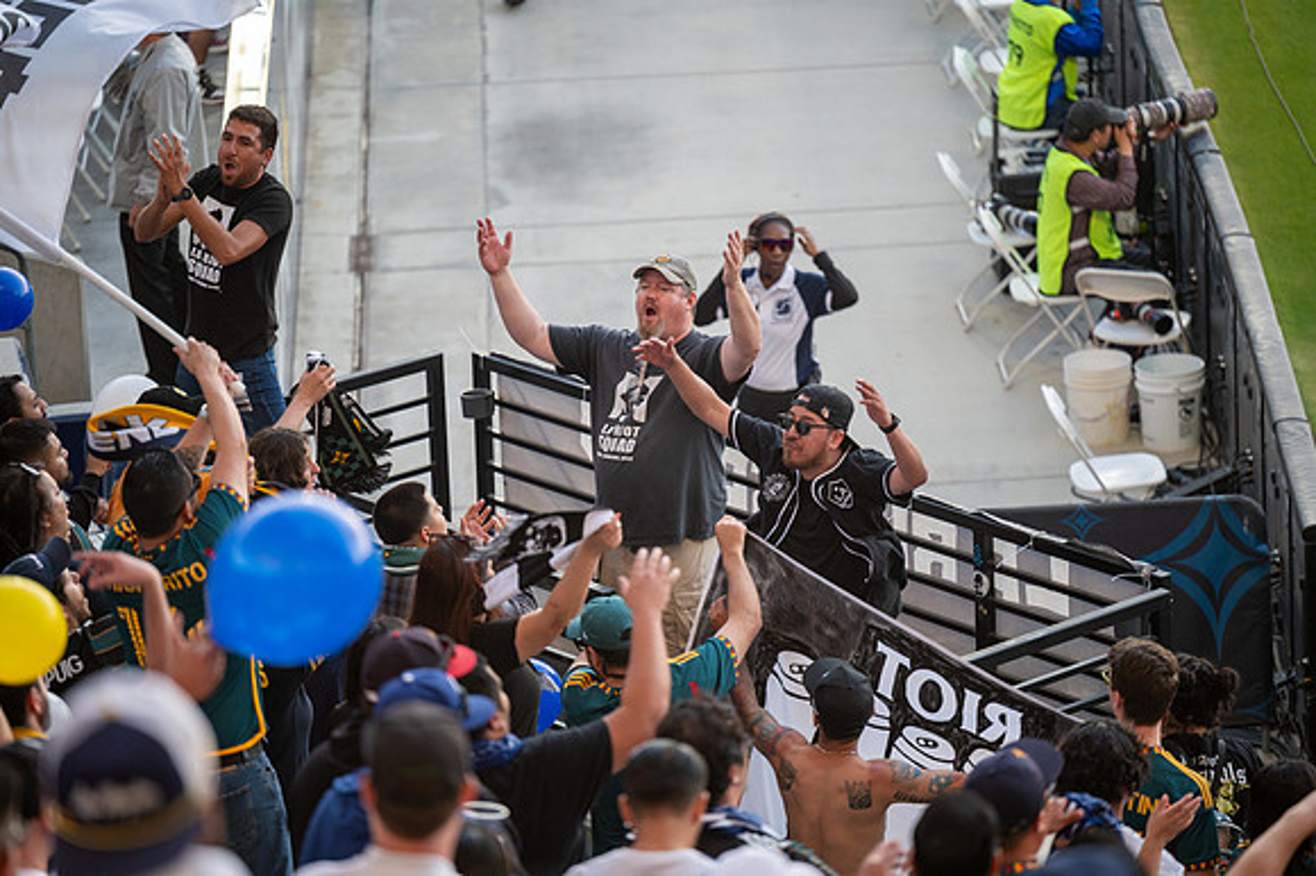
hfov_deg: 10.3
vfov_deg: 6.9
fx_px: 7307
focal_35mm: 200
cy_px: 438
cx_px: 658
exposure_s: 1/800
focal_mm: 200
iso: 1000
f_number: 2.8
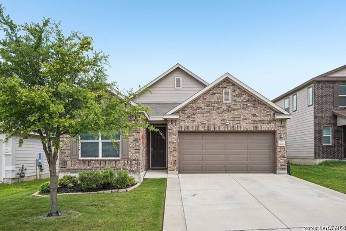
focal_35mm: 30
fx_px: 288
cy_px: 116
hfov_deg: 61.9
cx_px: 173
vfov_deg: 43.6
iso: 100
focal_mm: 30
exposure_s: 1/160
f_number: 8
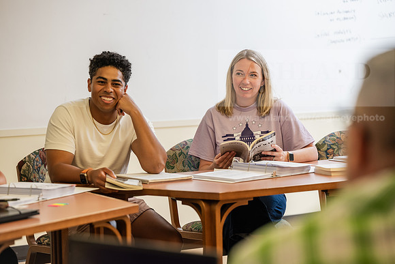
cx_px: 198
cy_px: 132
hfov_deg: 19.6
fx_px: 1141
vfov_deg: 13.2
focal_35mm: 104
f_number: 3.2
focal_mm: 104
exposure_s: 1/200
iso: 640
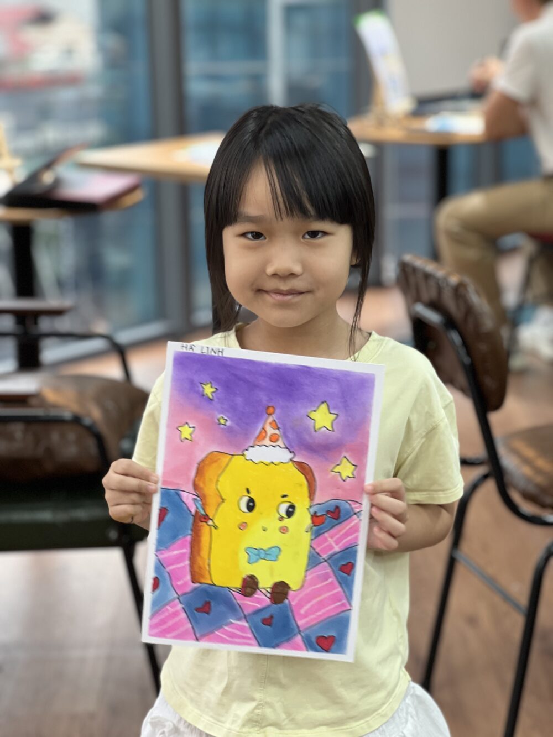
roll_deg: +0.8
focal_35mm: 77
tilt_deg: -14.4
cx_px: 276
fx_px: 1640
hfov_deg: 19.1
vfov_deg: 25.3
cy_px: 368
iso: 160
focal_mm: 9
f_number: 2.8
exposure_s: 1/50
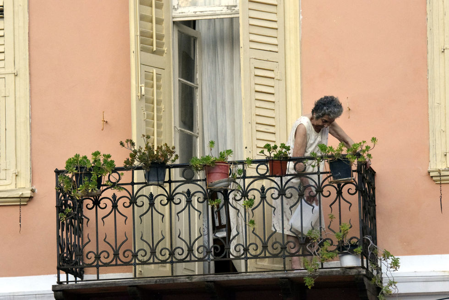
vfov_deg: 6.1
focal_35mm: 225
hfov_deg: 9.1
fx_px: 2807
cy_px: 150
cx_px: 224
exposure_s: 1/2000
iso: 3200
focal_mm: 150
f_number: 5.6
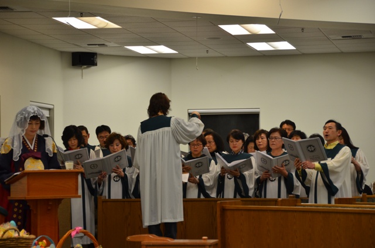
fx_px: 1403
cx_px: 188
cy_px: 124
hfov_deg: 15.2
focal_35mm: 135
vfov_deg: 10.1
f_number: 5.3
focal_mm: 90
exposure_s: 1/40
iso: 800
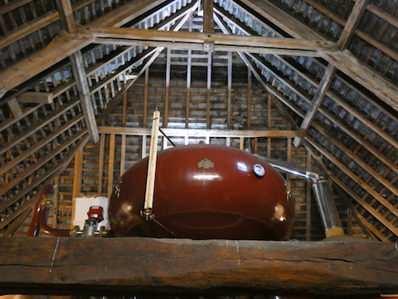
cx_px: 199
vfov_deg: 42.9
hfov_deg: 55.4
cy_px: 150
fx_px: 379
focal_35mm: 33
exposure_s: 1/8
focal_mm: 6
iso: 1600
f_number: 3.4
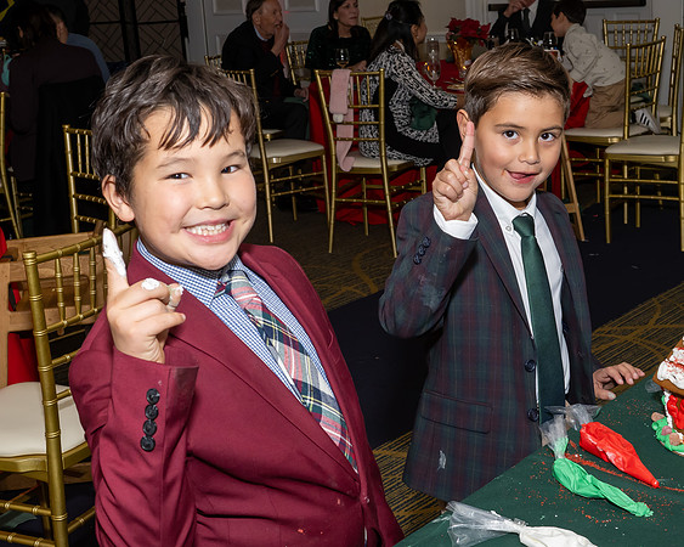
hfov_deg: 32.4
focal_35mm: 58
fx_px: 1177
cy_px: 254
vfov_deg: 26.2
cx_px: 321
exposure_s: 1/250
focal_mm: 30
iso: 800
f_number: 8
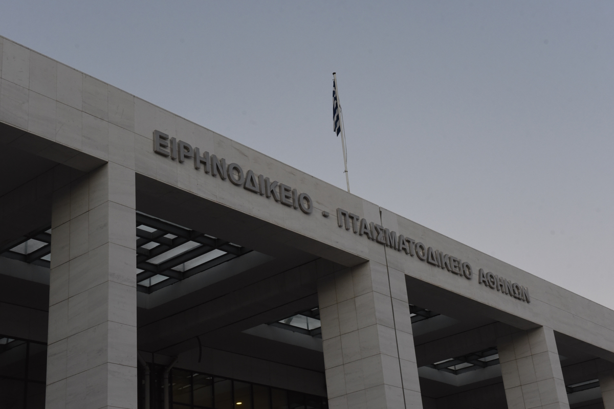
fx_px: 989
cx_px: 307
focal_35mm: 58
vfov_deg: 23.4
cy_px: 204
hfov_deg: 34.5
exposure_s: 1/200
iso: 2500
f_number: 10
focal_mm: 58
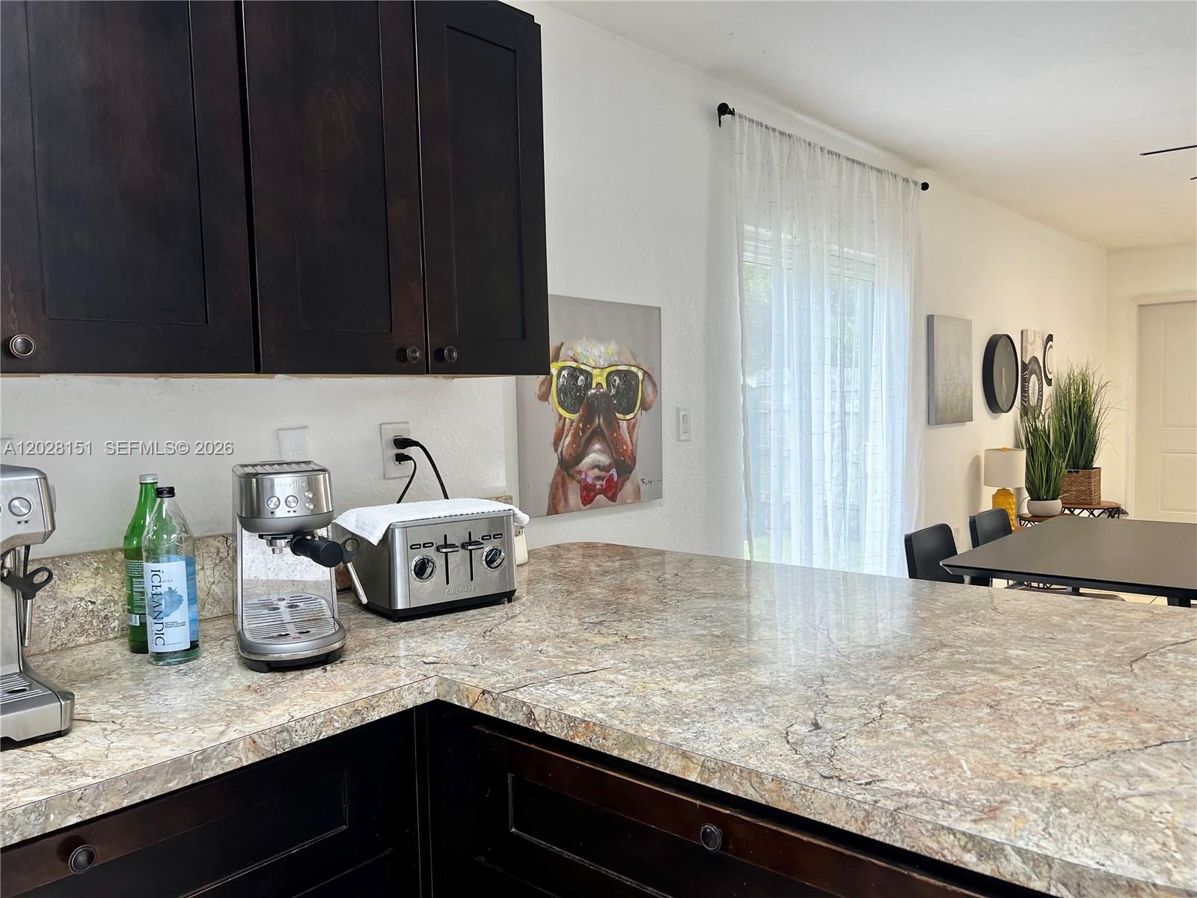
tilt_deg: -2.8
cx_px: 598
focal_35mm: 26
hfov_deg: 67.3
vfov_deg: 53.1
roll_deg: +1.0
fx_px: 899
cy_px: 449
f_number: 1.5
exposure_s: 1/120
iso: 100
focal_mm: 5.7
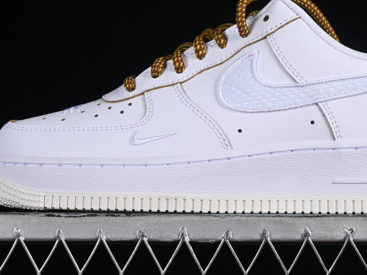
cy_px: 65
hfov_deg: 13.9
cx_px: 229
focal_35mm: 142
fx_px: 1505
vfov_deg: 10.4
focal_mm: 50
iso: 160
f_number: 8
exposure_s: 1/100
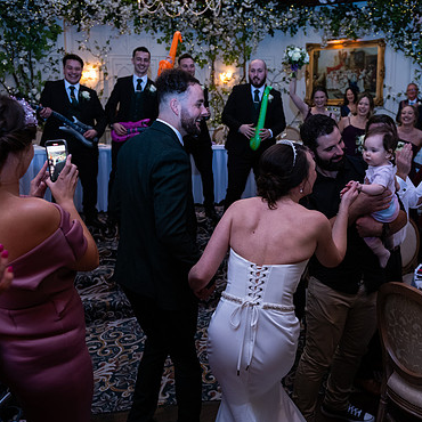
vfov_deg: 51.1
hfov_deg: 50.7
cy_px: 212
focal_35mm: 32
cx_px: 257
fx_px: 441
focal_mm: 24
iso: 800
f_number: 3.5
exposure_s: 1/160
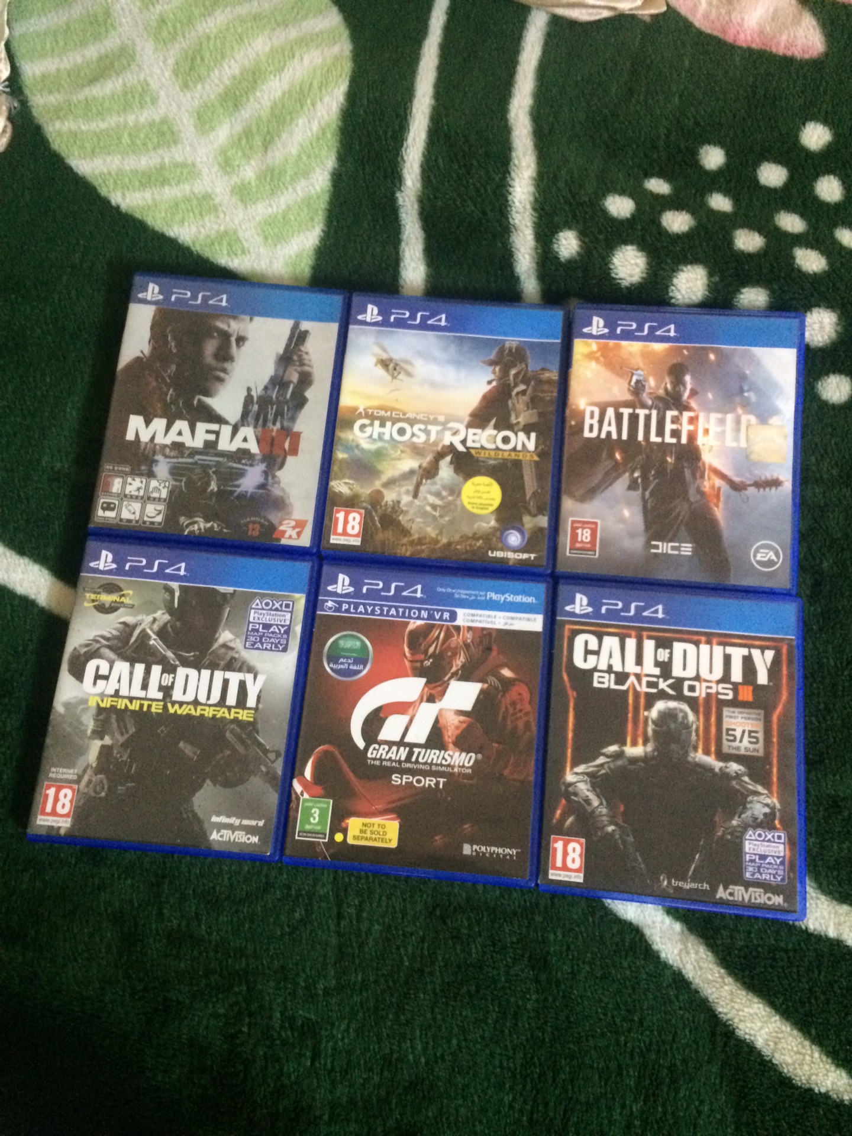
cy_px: 568
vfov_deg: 61.7
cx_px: 426
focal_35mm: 29
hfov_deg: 48.2
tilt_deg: -75.1
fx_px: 952
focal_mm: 4.15
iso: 400
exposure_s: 1/17
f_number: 2.2
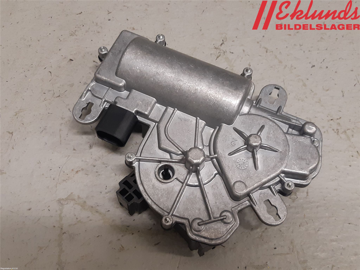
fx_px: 270
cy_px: 135
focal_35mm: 26
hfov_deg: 67.3
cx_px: 180
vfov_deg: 53.1
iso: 160
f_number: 1.7
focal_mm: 3.93
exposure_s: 1/50
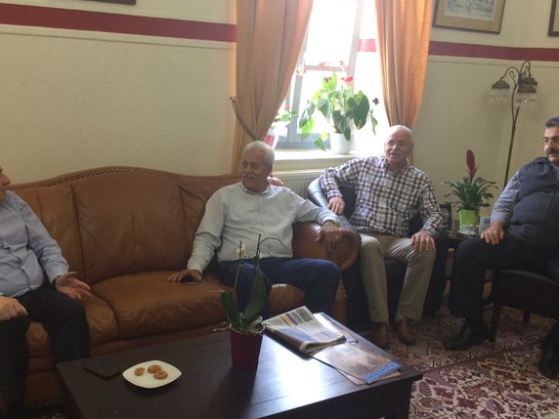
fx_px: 630
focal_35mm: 39
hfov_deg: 47.9
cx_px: 269
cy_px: 207
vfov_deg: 36.8
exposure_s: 1/33
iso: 80
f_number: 2.4
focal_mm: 3.3
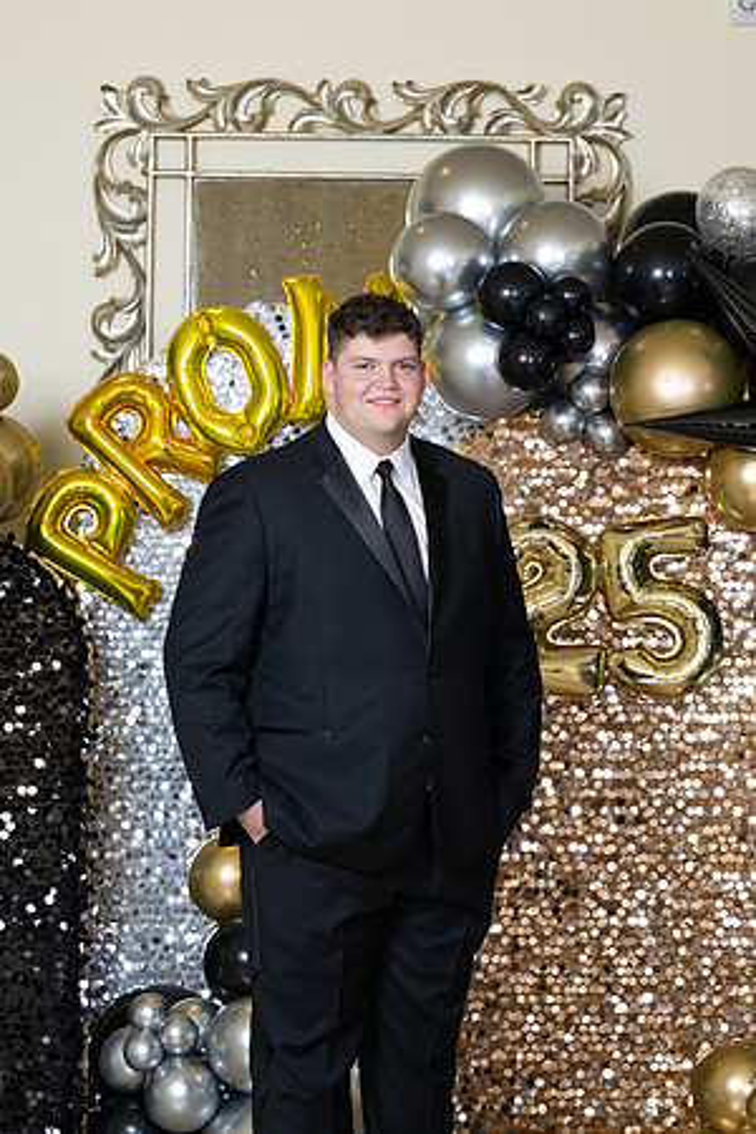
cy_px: 567
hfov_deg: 10.2
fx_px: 4252
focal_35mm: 135
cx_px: 378
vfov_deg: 15.2
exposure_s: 1/100
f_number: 8
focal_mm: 135
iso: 320
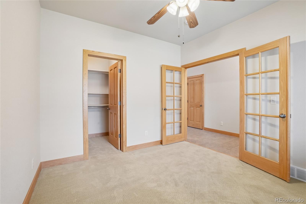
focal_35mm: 15
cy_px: 102
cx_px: 153
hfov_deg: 100.4
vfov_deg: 77.3
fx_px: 127
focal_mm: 10
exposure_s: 1/8
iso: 400
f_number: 8
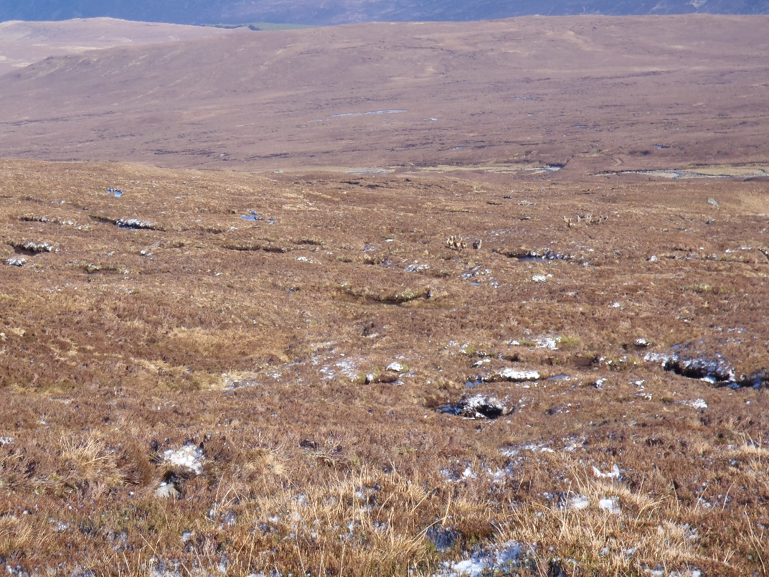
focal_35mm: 102
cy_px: 288
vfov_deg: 14.5
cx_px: 384
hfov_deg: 19.3
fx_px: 2266
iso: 80
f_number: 5.1
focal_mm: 18.2
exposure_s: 1/200
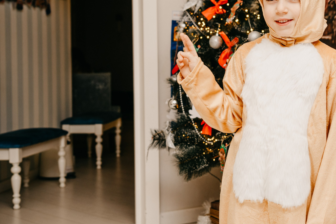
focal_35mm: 79
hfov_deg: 25.4
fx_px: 737
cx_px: 252
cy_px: 75
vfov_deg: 17.2
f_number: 4
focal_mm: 44
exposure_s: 1/160
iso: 320
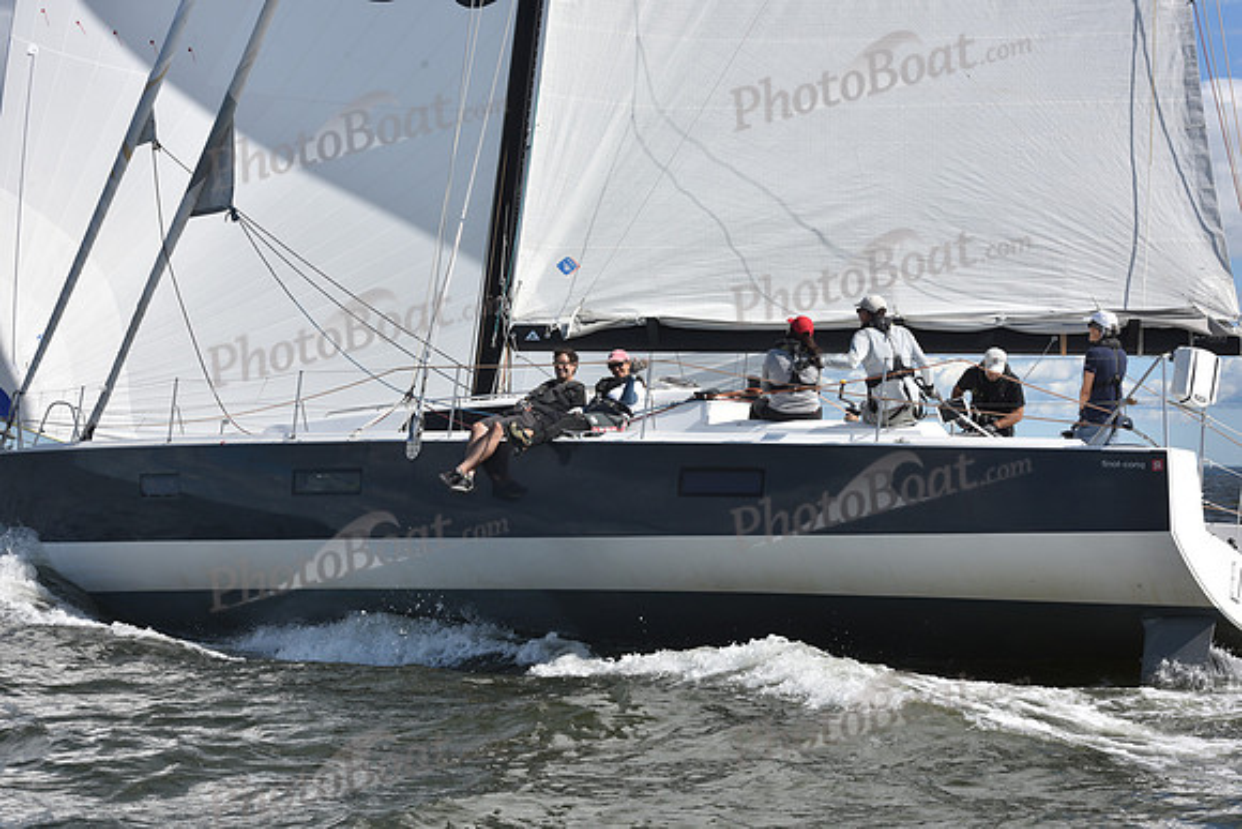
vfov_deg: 19.5
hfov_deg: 28.8
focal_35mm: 70
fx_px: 2415
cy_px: 414
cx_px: 621
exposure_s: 1/640
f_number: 11
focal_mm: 70
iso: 250
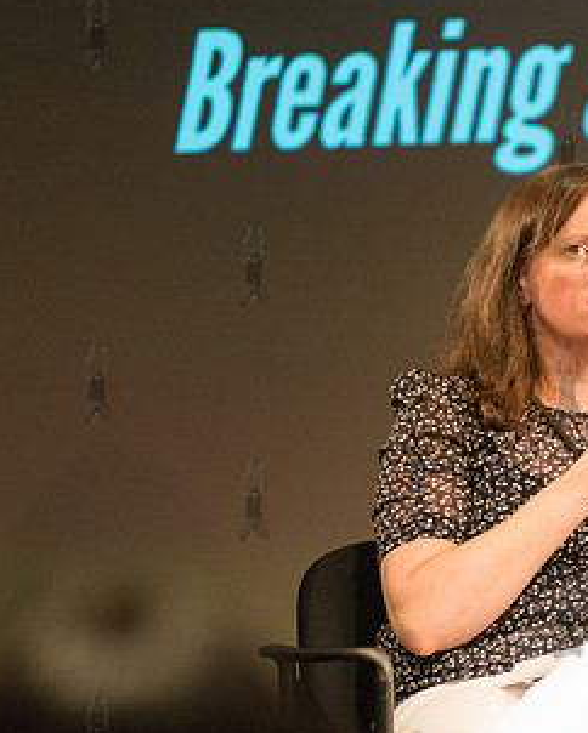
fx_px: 5672
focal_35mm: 261
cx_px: 566
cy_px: 380
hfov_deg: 5.9
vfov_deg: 7.4
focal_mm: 145
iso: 4000
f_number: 2.8
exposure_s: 1/200
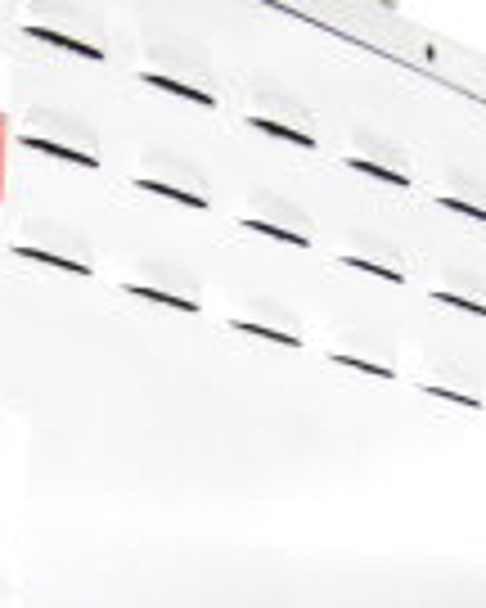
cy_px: 1804
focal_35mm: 172
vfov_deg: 9.1
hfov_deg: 8.4
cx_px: -540
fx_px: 3093
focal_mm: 18
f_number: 5
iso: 6400
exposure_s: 1/100
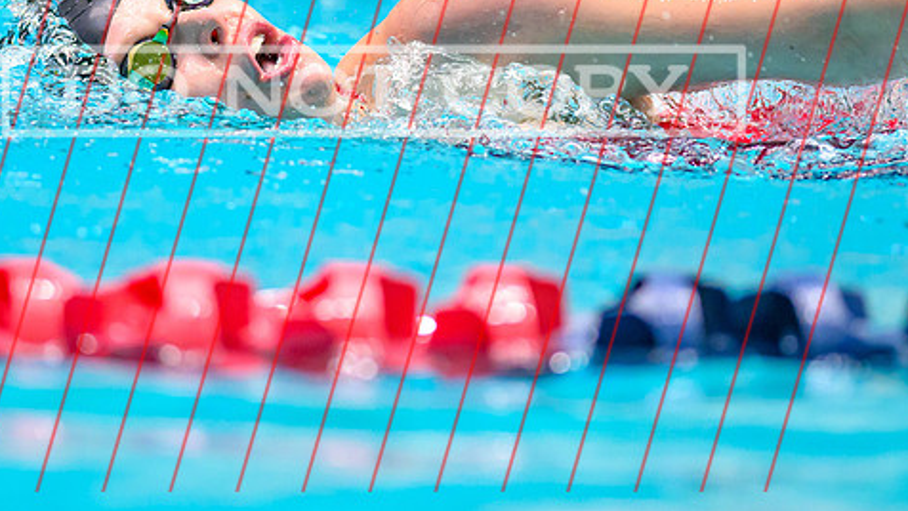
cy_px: 132
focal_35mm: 689
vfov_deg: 1.8
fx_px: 16592
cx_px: 327
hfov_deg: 3.1
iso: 2500
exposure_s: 1/1000
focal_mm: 300
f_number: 2.8
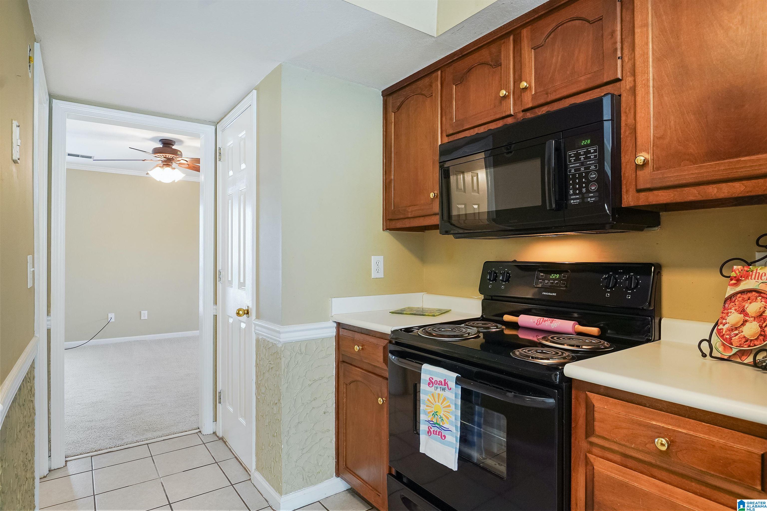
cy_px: 256
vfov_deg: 64.6
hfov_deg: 86.9
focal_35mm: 19
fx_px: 405
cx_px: 384
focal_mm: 13
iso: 250
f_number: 8
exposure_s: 1/5
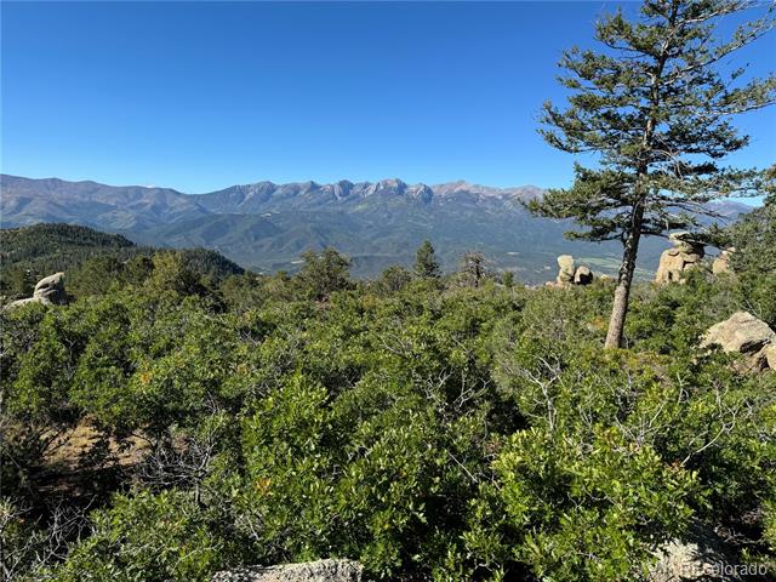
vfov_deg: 56.8
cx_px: 388
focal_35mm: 24
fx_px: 538
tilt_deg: -9.1
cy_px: 291
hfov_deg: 71.6
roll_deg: -2.5
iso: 80
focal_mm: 6.76
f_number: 1.78
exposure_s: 1/3247
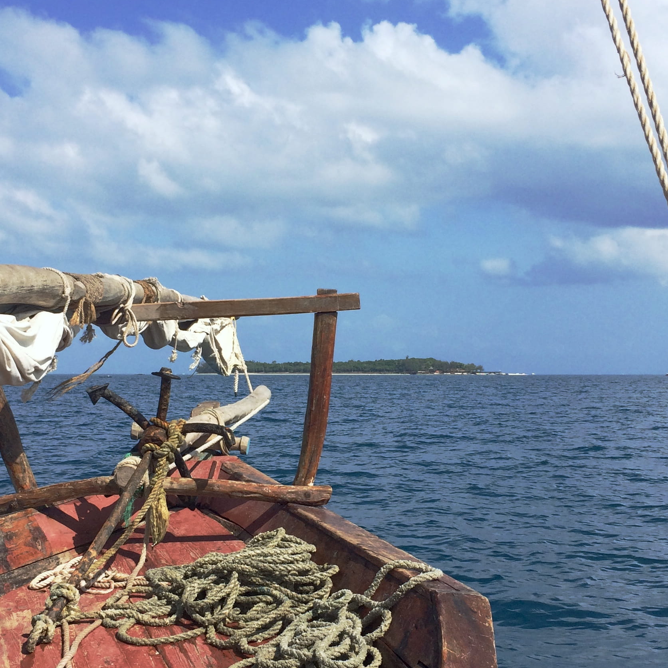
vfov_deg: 33.9
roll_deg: +0.0
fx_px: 1092
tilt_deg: -2.8
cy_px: 390
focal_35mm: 50
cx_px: 310
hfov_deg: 34.0
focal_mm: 4.15
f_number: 2.2
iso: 32
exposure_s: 1/3165
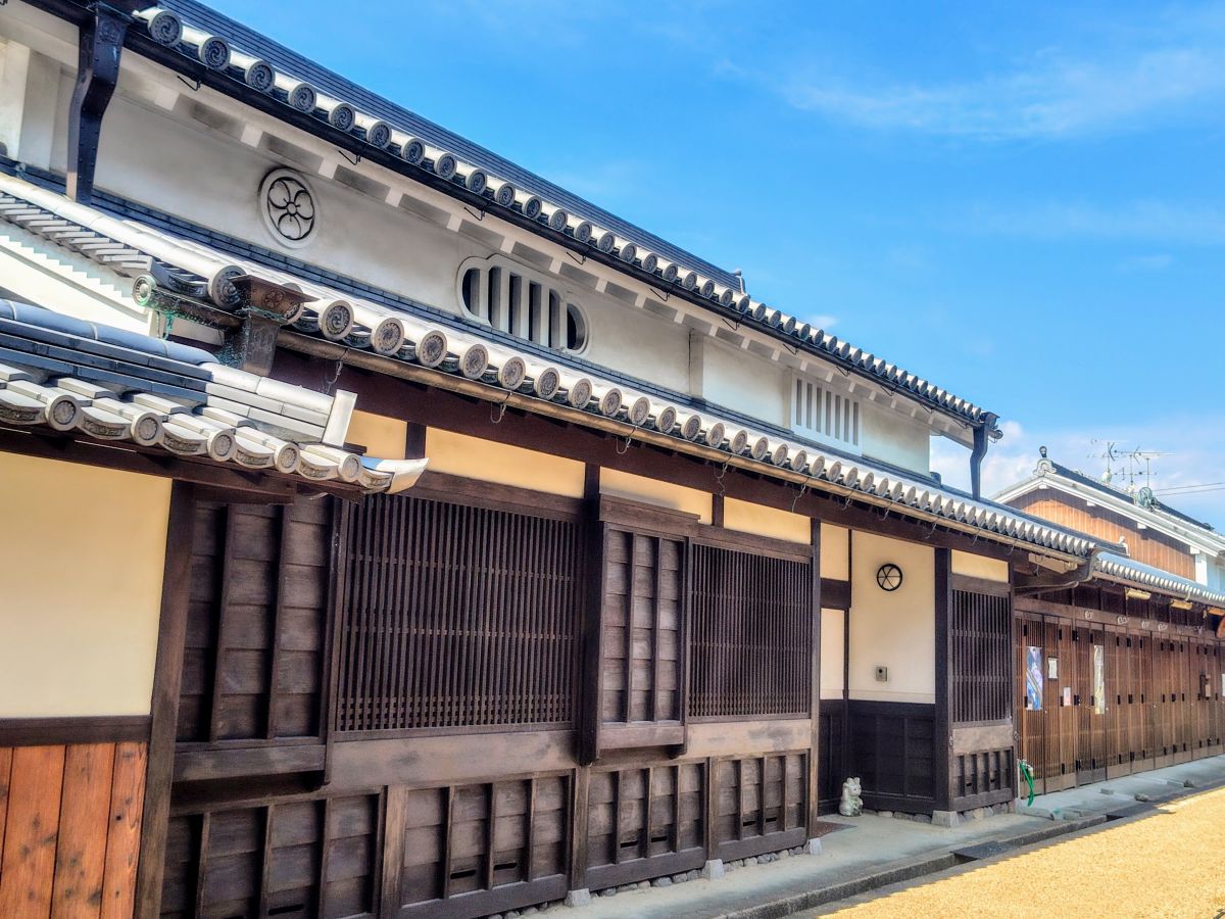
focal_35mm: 23
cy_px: 460
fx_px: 814
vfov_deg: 58.9
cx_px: 612
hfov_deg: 73.9
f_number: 1.9
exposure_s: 1/1363
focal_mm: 5.6
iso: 50
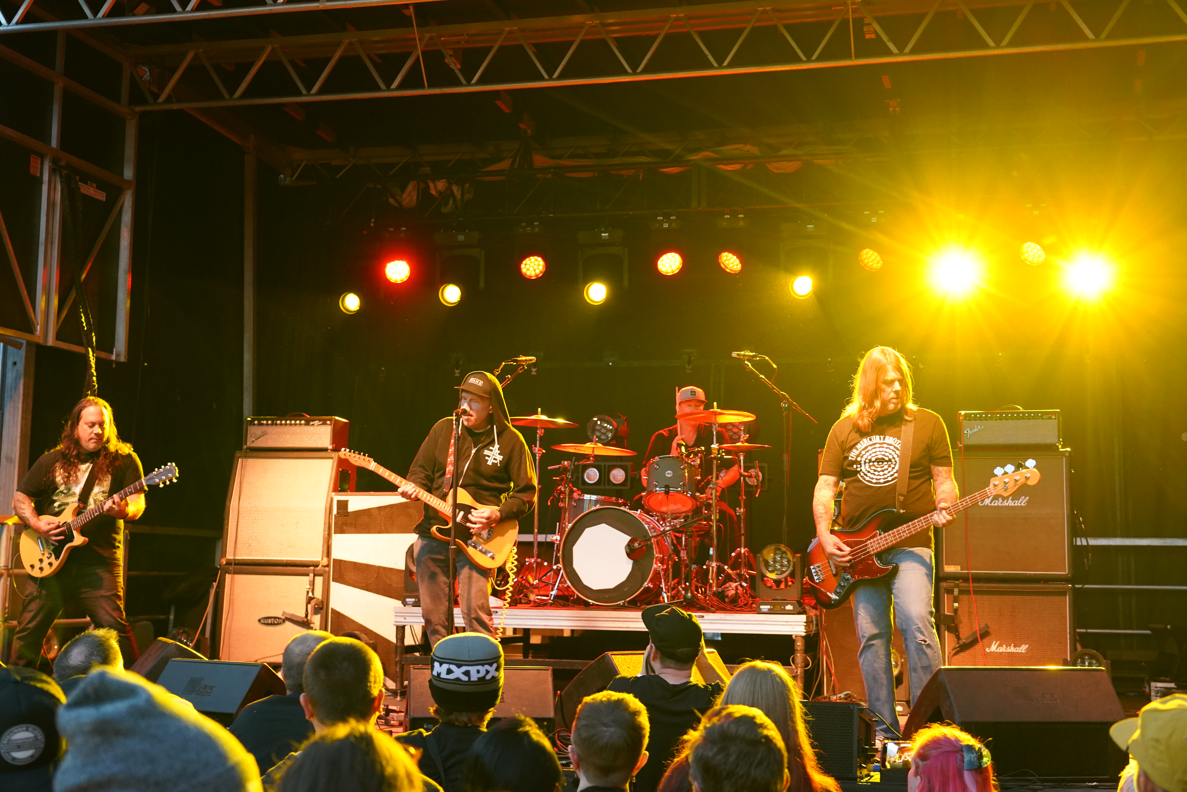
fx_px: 1583
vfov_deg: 28.1
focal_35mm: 48
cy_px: 396
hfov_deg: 41.1
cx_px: 594
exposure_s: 1/160
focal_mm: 48
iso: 4000
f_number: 4
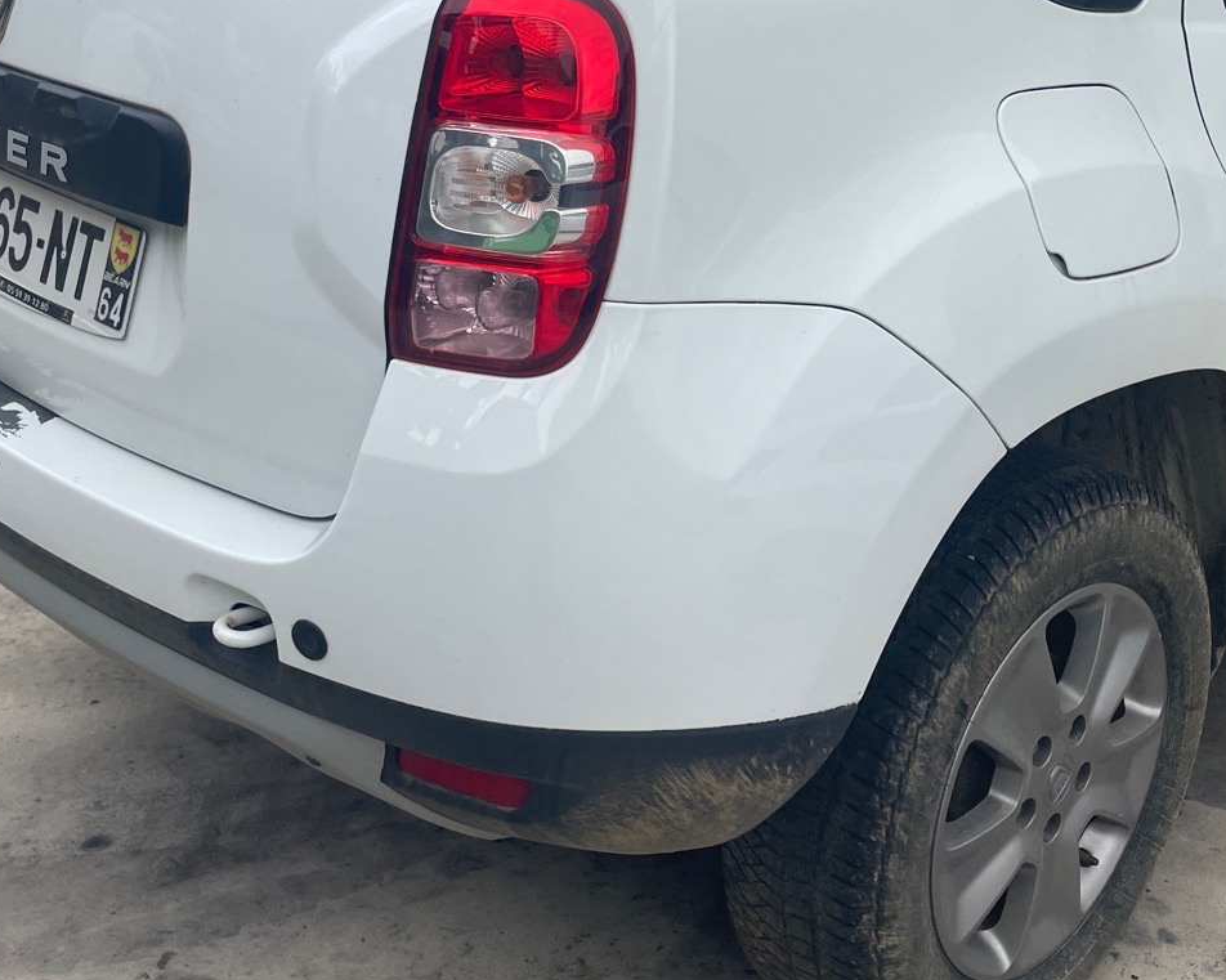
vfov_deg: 30.8
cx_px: 750
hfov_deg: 38.6
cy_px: 227
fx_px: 1741
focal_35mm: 48
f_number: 1.6
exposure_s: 1/1795
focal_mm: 4.2
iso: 32
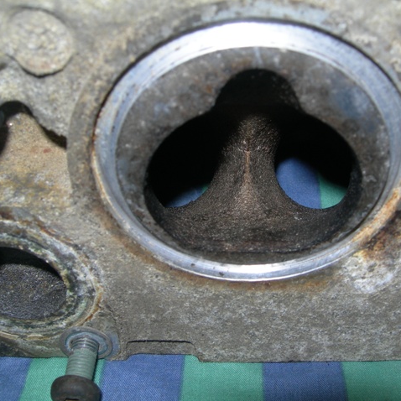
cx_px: 232
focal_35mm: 45
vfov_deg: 37.6
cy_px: 200
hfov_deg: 37.5
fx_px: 590
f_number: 4.8
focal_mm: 7.8
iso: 50
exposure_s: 1/60.1
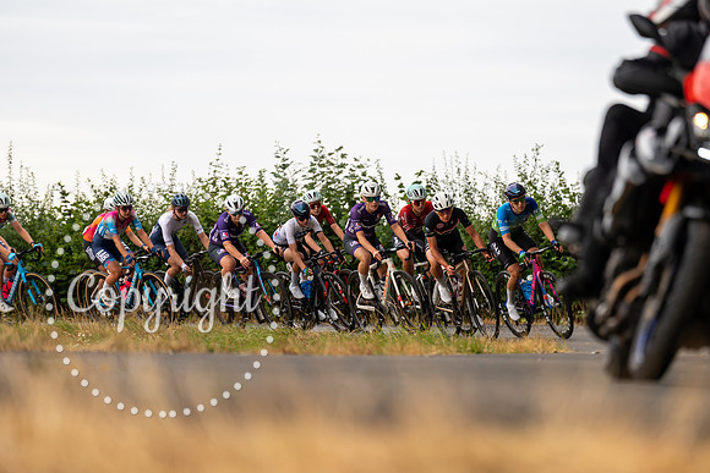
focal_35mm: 238
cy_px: 267
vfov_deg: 5.8
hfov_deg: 8.7
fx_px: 4691
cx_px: 422
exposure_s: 1/1000
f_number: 2.8
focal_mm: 200
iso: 400
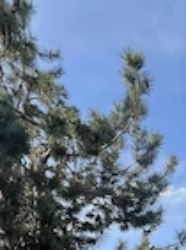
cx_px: 156
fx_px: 266
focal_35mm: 37
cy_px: 326
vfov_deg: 34.8
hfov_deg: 36.8
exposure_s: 1/352
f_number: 1.8
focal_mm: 1.57
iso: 32
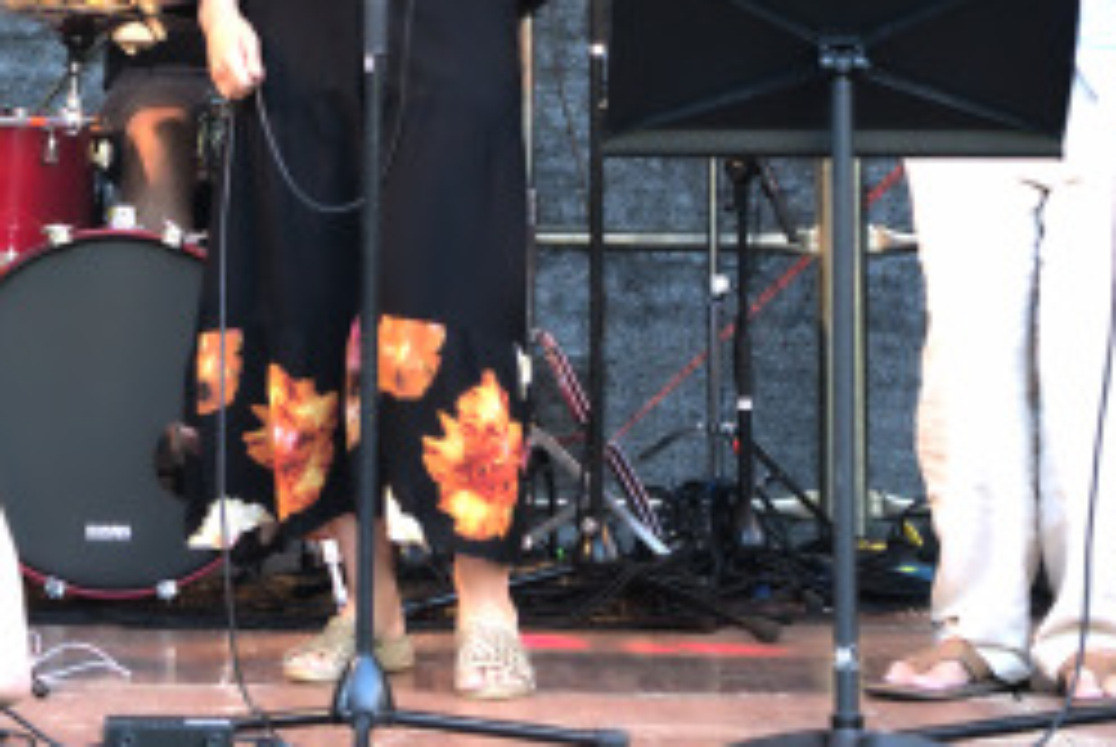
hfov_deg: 10.3
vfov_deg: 6.9
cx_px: 104
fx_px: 6145
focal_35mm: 198
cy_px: -202
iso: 800
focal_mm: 48
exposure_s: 1/100
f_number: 6.3
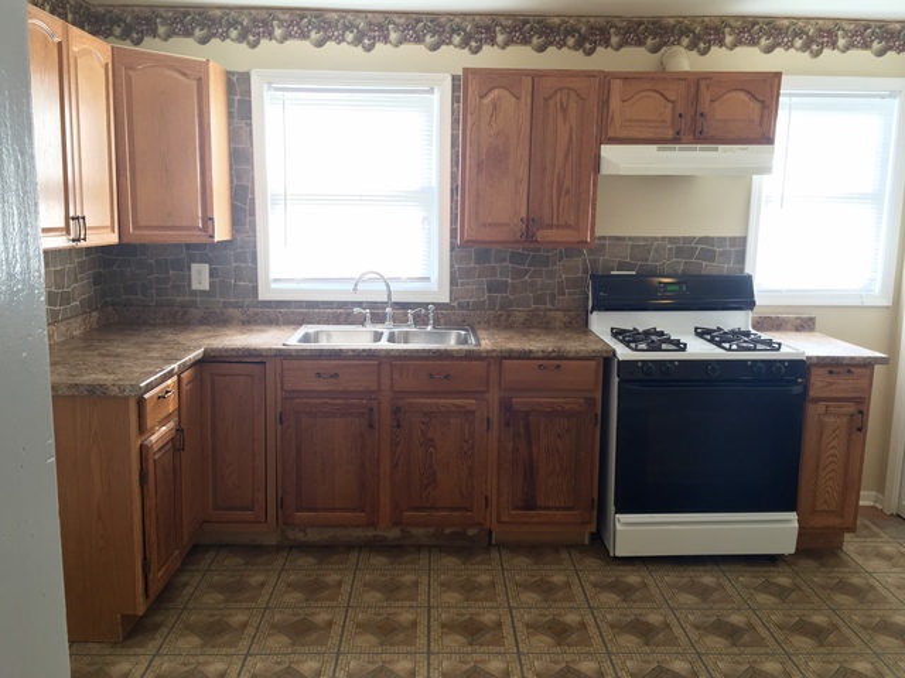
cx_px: 452
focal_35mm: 29
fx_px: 758
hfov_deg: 61.7
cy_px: 339
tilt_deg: -9.6
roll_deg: -1.0
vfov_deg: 48.2
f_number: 2.2
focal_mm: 4.15
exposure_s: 1/30
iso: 50
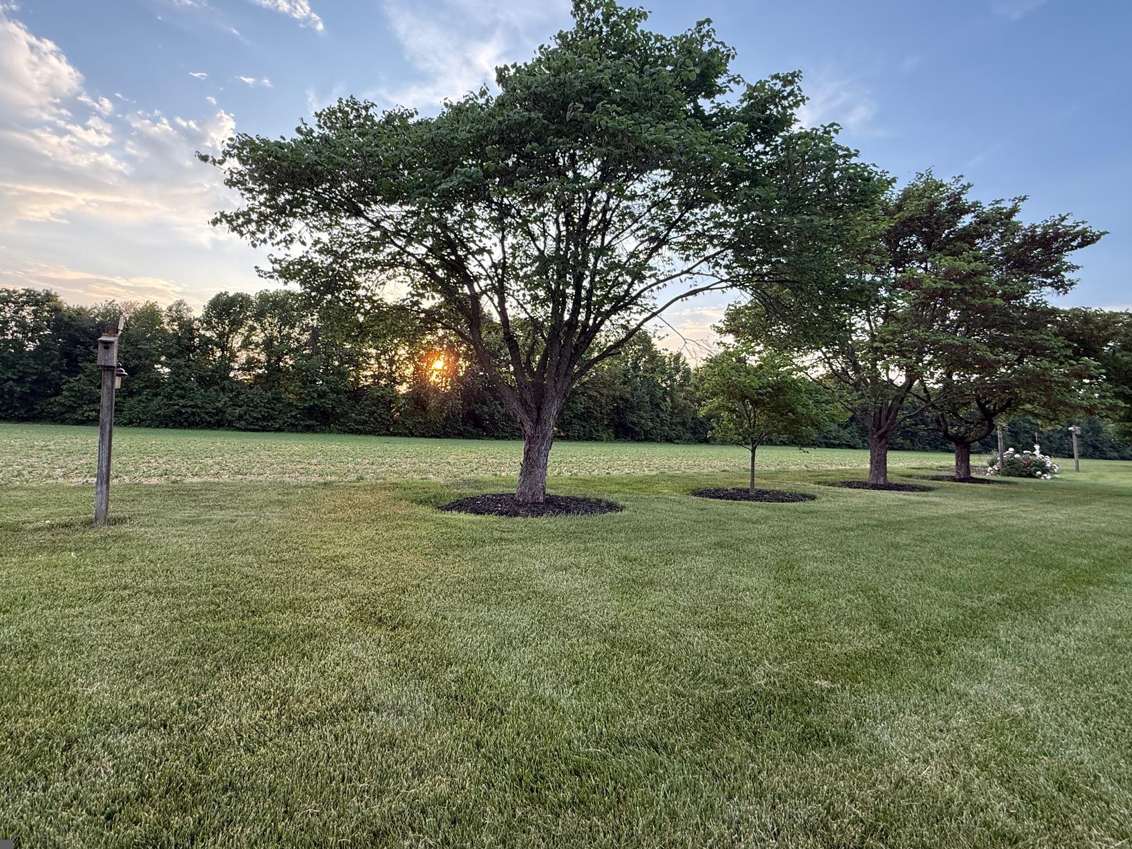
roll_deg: -3.0
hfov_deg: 90.9
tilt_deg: +5.4
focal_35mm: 17
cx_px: 533
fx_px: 556
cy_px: 379
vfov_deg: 74.5
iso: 64
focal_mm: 2.22
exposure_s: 1/220
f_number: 2.2
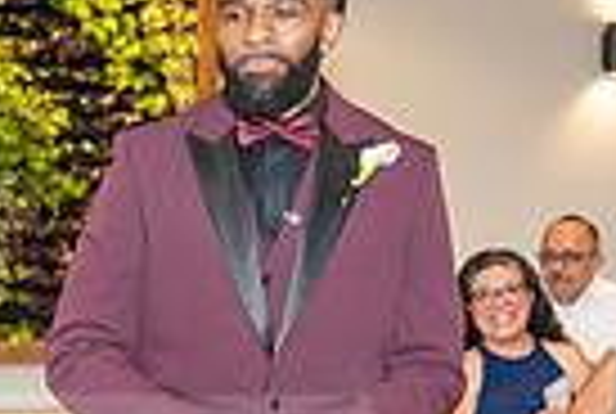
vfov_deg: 9.2
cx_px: -9
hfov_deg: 13.6
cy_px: 502
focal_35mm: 148
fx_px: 2538
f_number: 2.8
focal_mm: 35
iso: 1000
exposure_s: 1/200
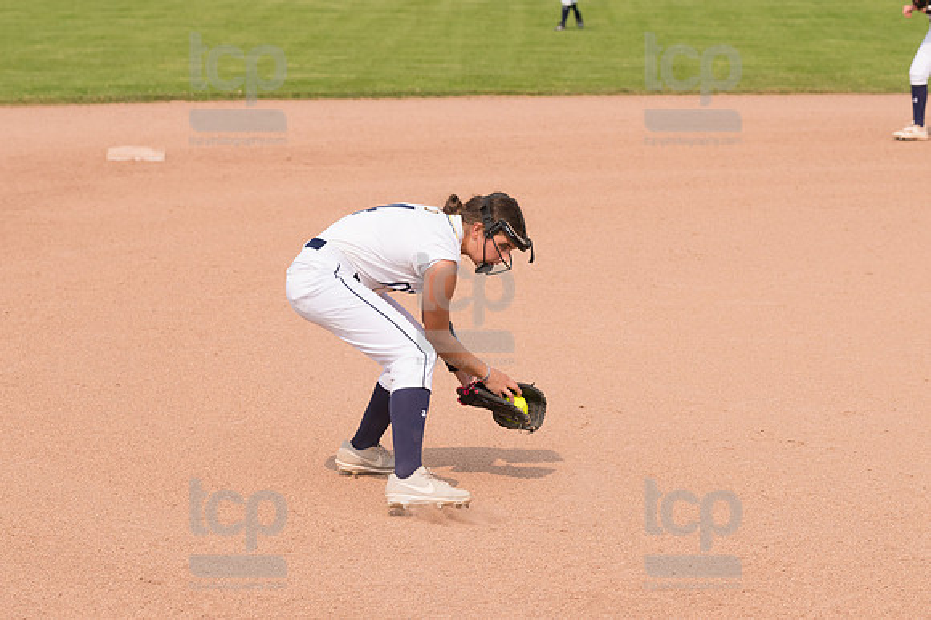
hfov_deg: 13.4
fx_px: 3954
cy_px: 310
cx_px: 466
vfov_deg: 9.0
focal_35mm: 153
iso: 320
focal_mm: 102
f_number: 5.6
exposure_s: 1/1600
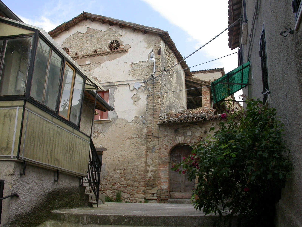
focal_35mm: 38
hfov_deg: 49.0
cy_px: 114
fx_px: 332
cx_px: 151
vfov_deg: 37.7
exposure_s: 1/192
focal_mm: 7.85
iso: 100
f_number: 5.3
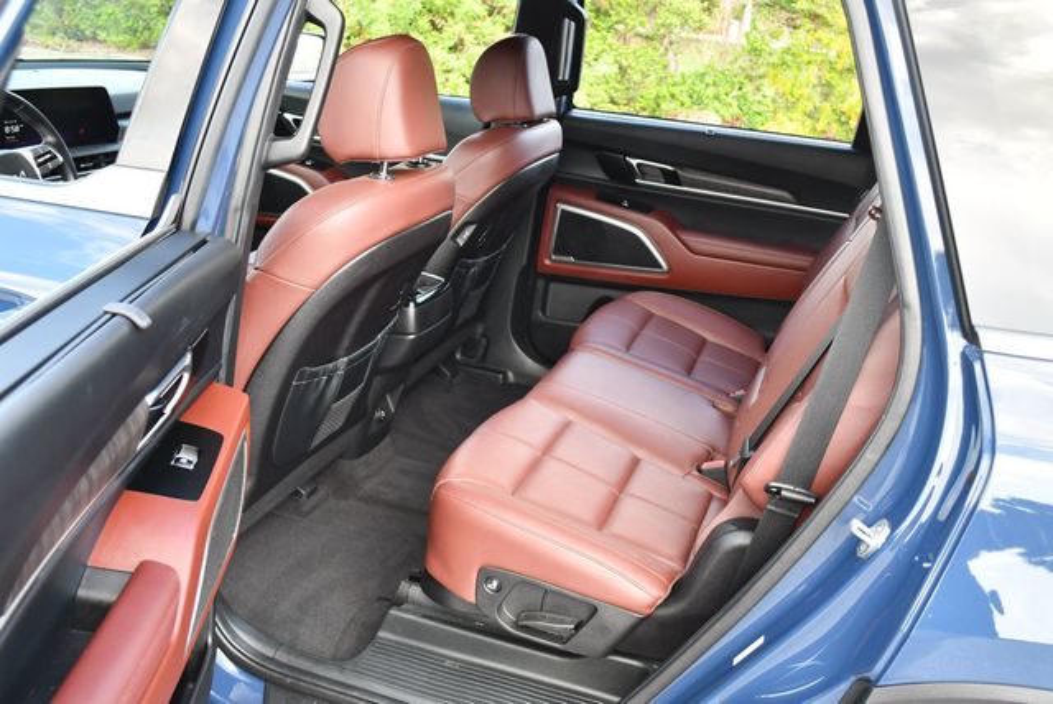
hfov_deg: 53.1
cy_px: 352
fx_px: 1054
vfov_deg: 36.9
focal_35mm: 36
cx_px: 526
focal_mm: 18
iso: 500
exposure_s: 1/250
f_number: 3.5
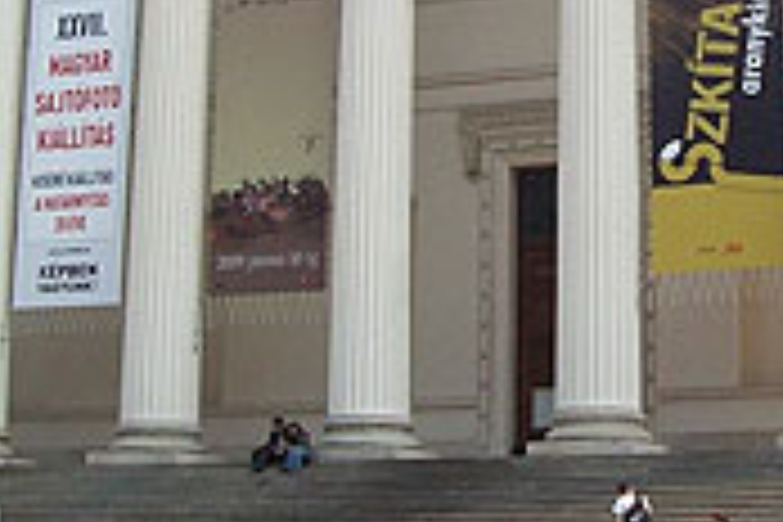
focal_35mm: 97
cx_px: 580
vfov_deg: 13.9
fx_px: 2110
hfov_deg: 20.9
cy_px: 4
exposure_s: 1/396
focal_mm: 6
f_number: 4.8
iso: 80
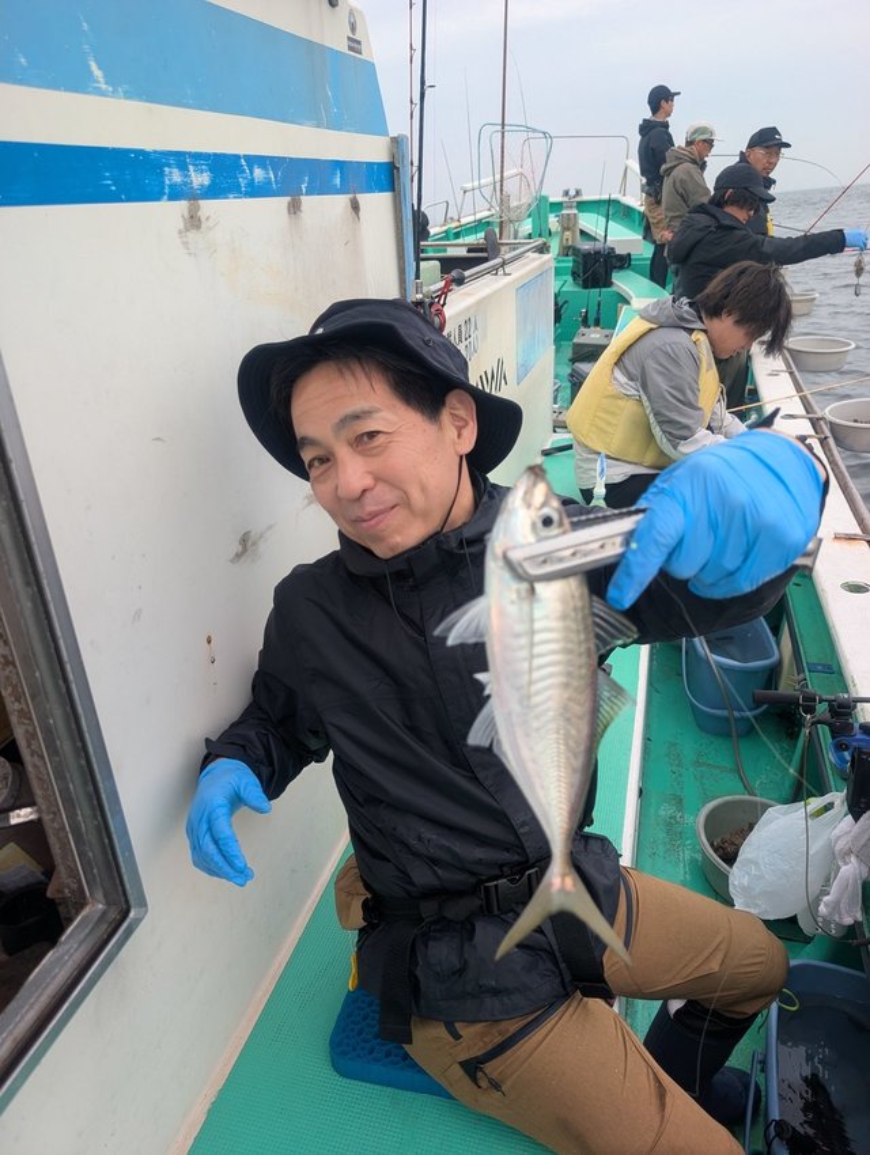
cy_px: 578
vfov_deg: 71.5
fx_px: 802
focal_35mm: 24
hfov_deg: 56.9
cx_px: 435
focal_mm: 6.9
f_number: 1.68
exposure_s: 1/553
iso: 20
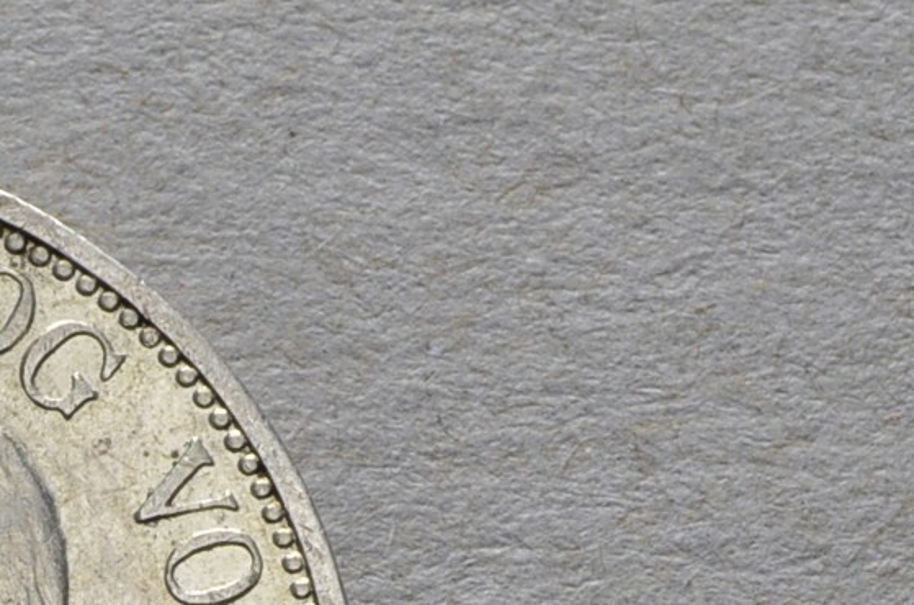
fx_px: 7371
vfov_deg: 4.6
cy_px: 1320
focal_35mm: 291
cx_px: -144
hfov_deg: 7.0
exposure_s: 1/250
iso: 400
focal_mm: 44
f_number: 14
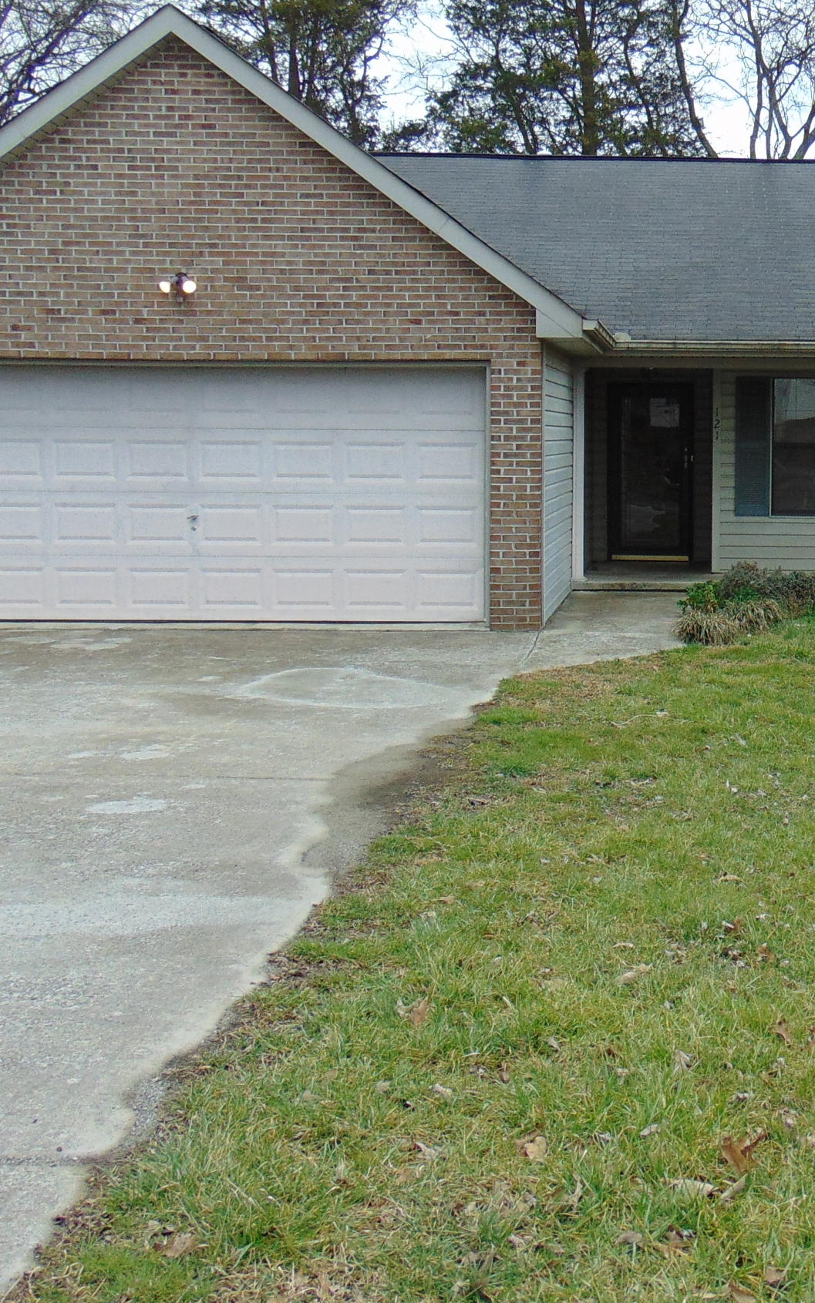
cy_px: 548
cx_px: 786
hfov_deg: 26.2
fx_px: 1670
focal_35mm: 47
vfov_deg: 42.5
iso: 80
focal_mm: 4.5
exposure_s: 1/400
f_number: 3
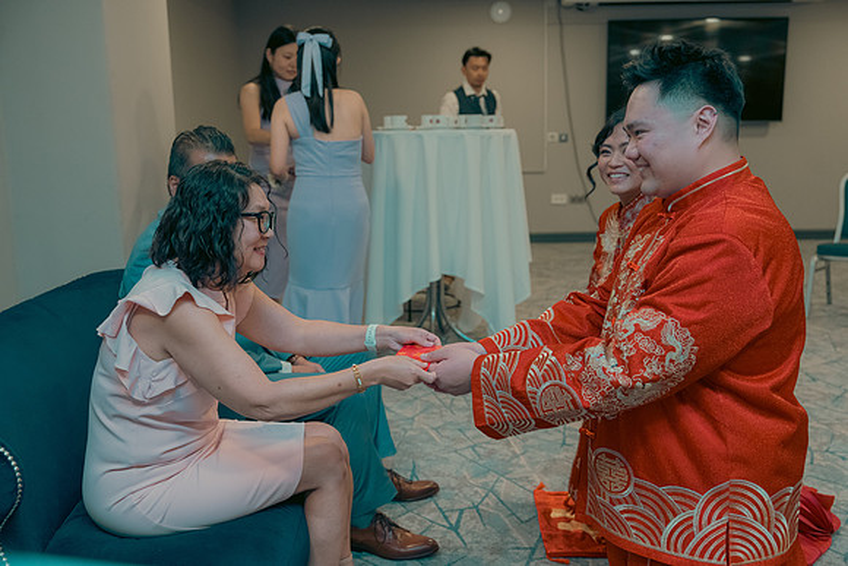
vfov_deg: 37.9
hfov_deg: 54.4
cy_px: 283
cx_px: 424
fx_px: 825
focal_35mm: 35
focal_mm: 35
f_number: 3.5
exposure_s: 1/160
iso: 2500
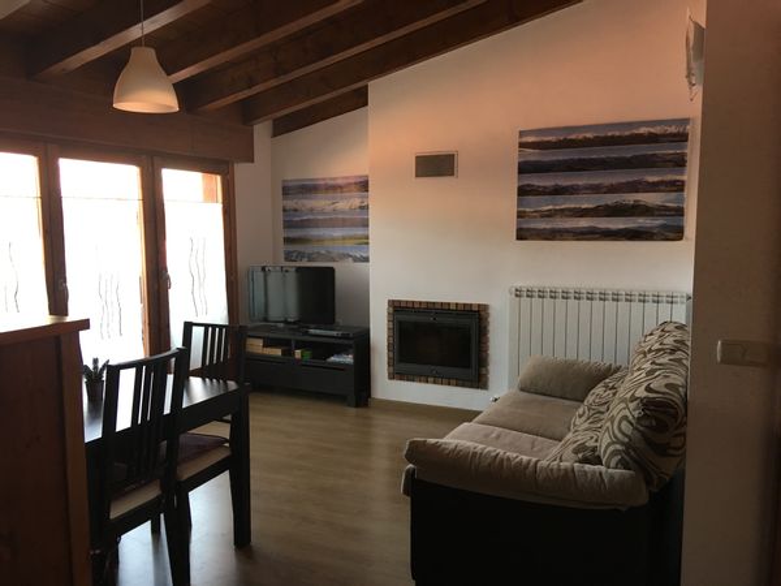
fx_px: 654
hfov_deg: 61.7
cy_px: 293
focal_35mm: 29
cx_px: 390
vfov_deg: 48.2
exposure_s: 1/33
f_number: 2.2
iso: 64
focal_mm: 4.15
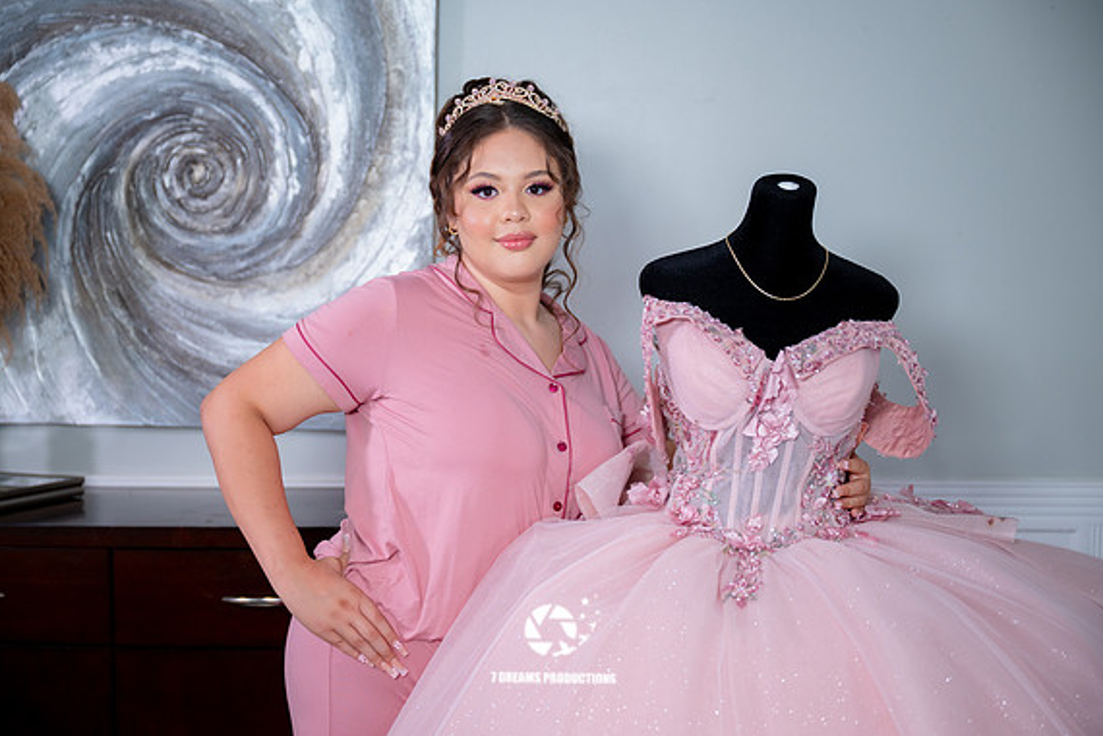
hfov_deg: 35.1
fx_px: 1746
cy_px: 377
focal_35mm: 57
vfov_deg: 23.8
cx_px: 543
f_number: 2.8
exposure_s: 1/60
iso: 800
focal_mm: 55
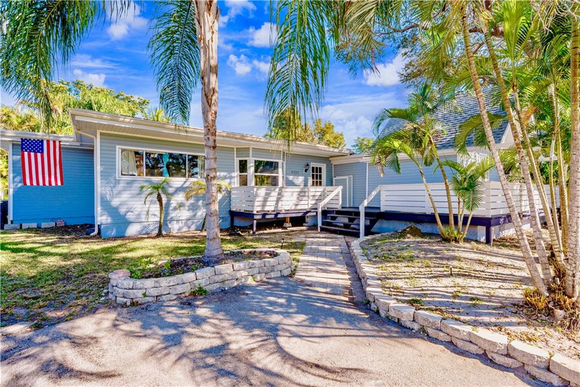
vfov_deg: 70.4
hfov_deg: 93.3
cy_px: 194
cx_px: 290
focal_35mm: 17
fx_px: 274
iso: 100
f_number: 9
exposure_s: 1/80
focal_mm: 17
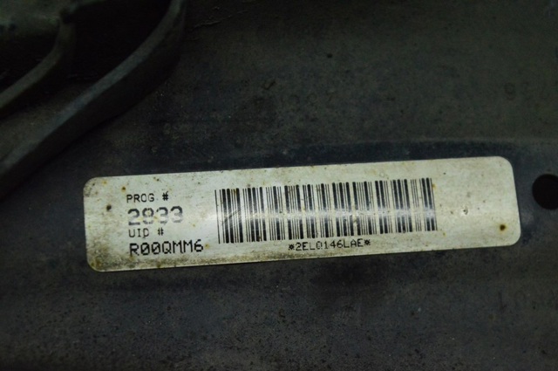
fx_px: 1277
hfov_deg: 24.6
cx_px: 279
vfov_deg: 16.5
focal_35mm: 82
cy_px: 186
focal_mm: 55
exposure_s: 1/800
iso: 6400
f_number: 5.6
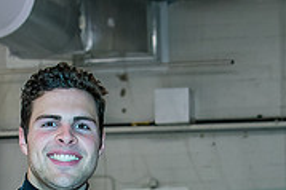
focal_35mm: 198
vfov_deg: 6.8
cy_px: 310
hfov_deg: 10.4
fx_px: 1572
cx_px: 111
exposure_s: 1/200
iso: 400
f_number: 4.5
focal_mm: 31
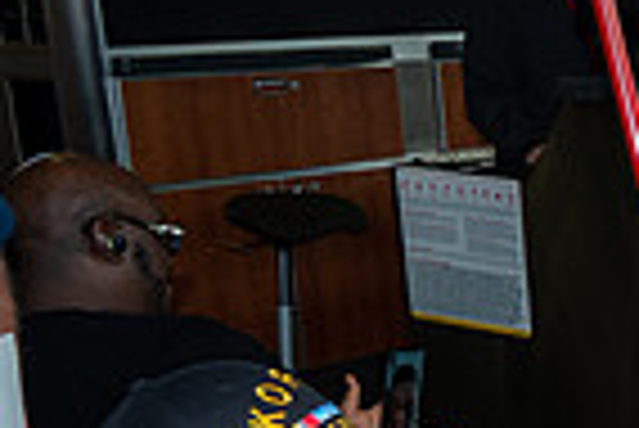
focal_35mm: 98
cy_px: 410
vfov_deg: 13.8
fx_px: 1741
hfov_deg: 16.2
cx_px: 1269
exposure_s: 1/80
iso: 3600
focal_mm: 24
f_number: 11
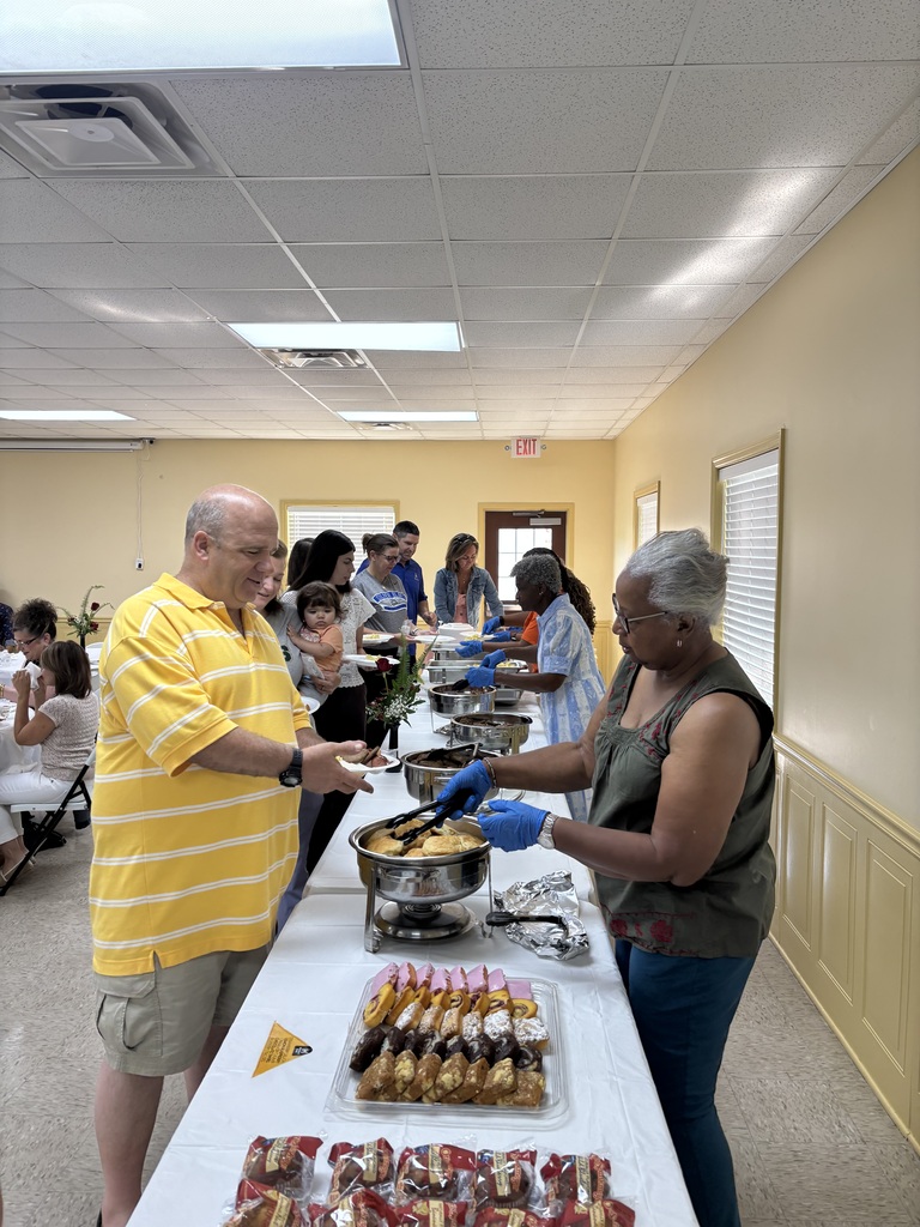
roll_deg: -4.1
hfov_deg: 53.1
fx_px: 921
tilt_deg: -4.5
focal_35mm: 26
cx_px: 460
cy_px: 614
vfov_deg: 67.3
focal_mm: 5.96
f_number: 1.6
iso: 80
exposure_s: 1/120
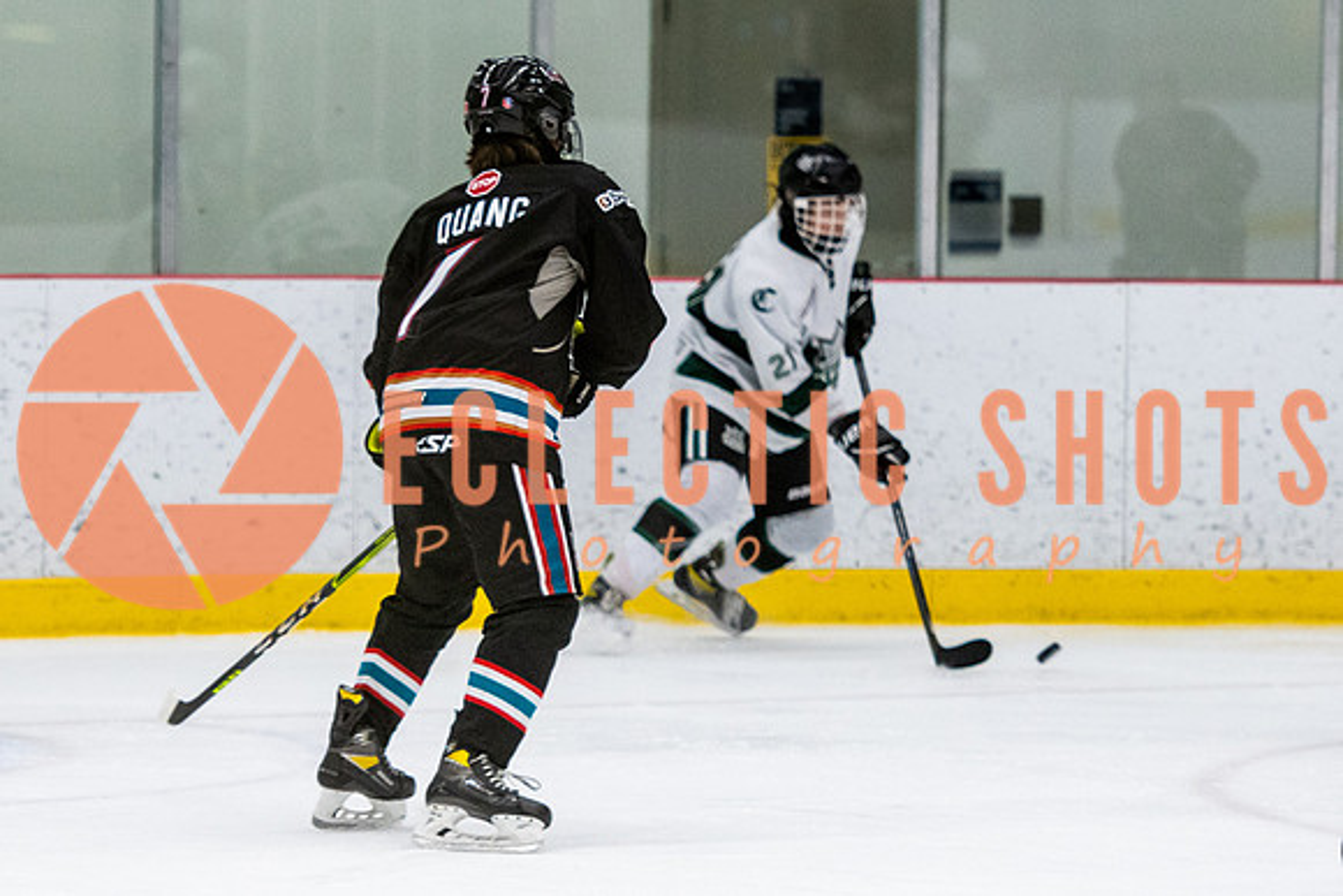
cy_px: 391
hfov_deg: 7.2
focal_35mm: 287
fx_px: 10709
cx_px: 525
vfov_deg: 4.8
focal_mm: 125
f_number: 2.8
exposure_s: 1/640
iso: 1800
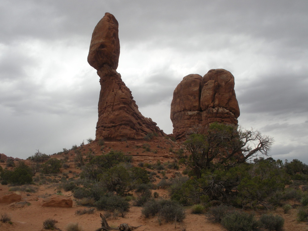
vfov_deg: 38.7
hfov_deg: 50.1
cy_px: 113
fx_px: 329
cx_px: 152
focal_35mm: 37
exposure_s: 1/605
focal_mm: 6.3
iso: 88
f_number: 5.6
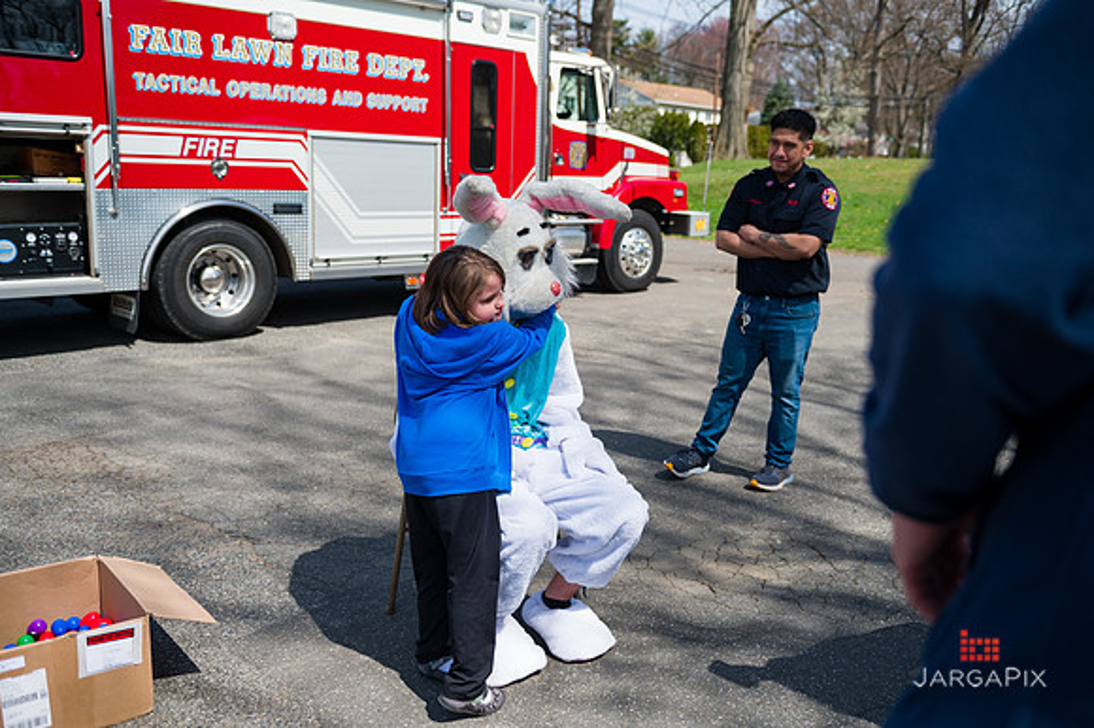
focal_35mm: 32
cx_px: 547
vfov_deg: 41.1
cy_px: 364
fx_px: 972
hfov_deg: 58.7
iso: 200
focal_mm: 32
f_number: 4
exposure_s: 1/4000
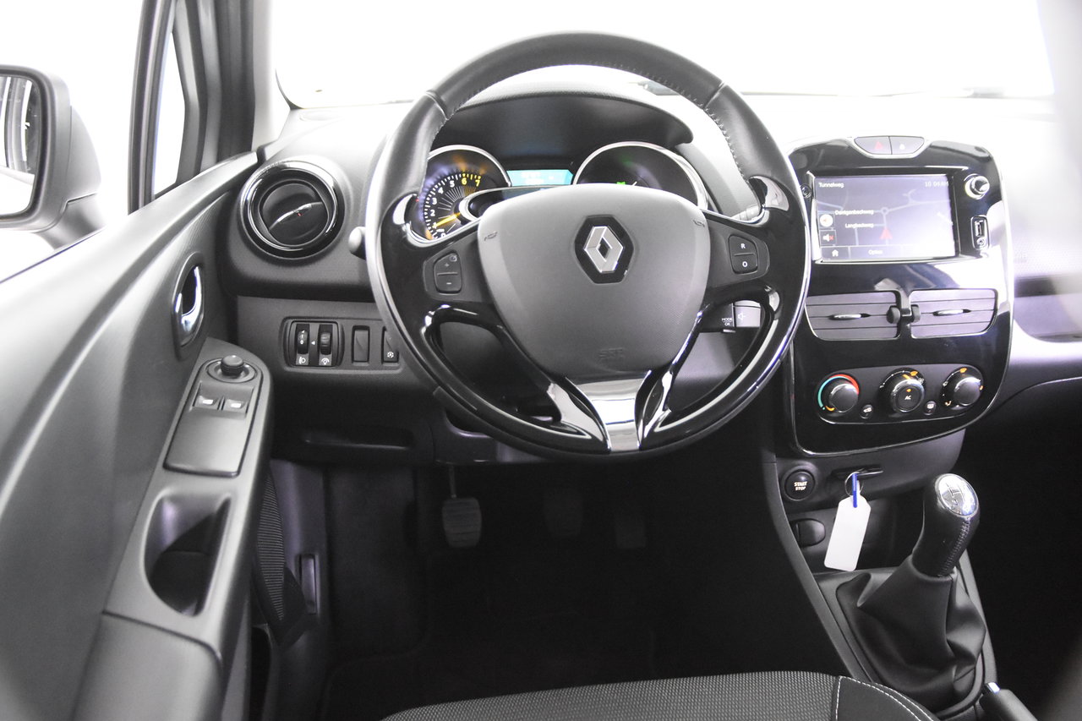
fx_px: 992
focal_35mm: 33
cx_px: 541
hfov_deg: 57.2
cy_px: 360
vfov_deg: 40.0
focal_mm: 22
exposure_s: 1/30
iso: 8000
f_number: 3
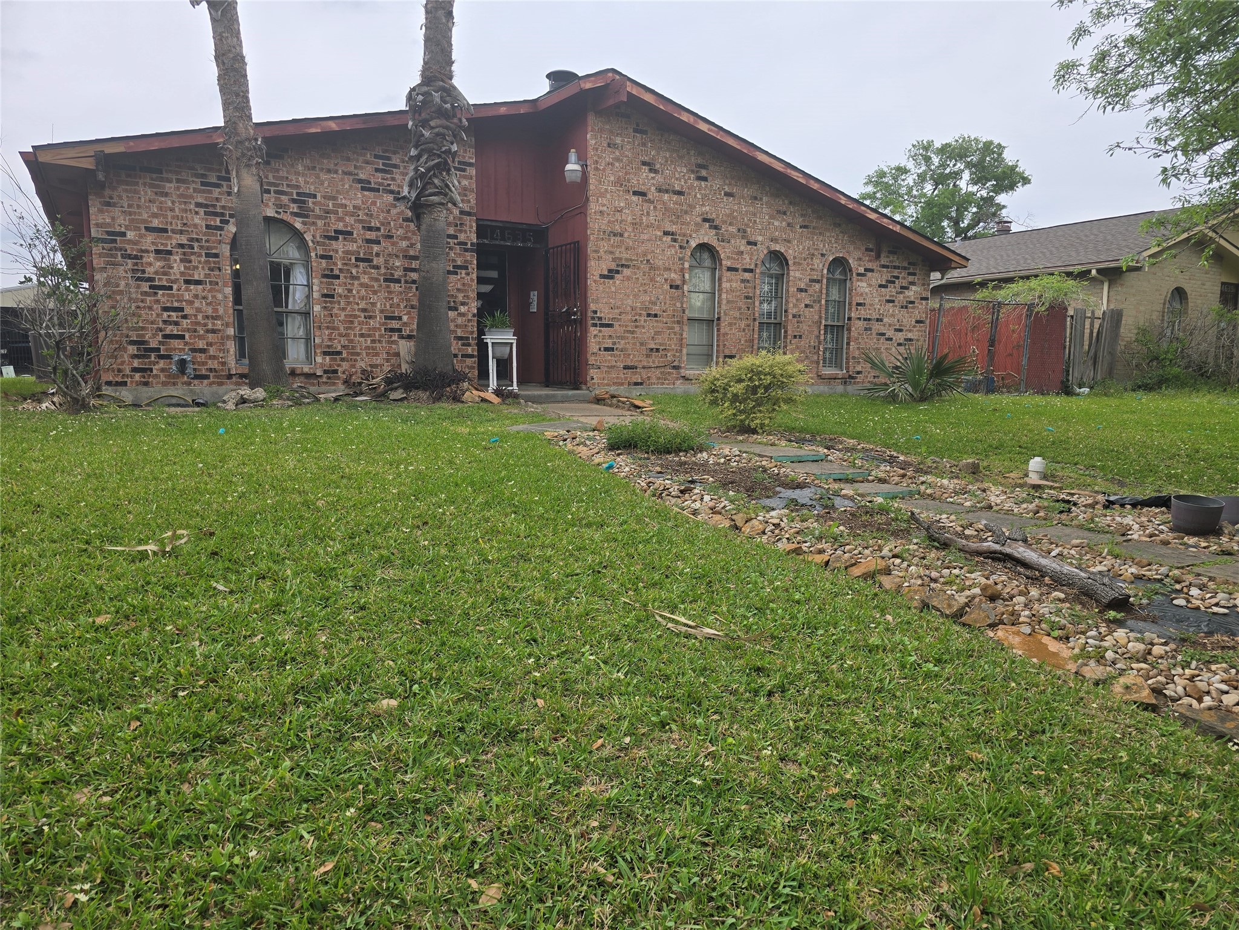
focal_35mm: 23
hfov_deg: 73.9
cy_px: 465
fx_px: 823
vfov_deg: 58.9
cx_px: 620
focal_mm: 6.3
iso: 12
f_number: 1.7
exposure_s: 1/384
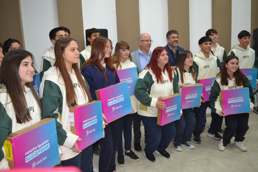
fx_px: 193
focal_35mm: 27
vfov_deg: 47.9
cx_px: 129
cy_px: 86
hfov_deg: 67.4
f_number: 3.5
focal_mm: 18
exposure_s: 1/60
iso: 560
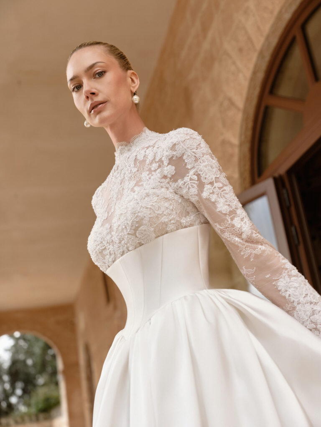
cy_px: 214
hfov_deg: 29.1
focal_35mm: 50
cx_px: 160
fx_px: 618
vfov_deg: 38.2
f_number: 4.5
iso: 500
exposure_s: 1/250
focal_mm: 62.9
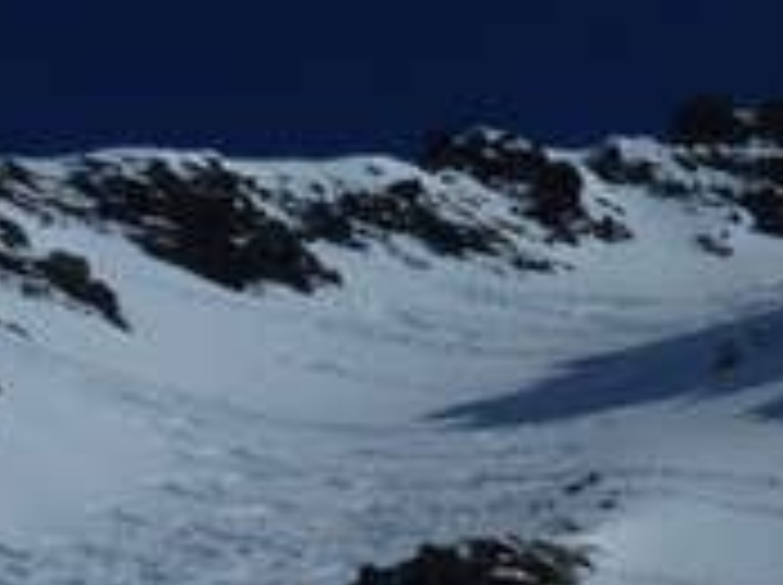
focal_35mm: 373
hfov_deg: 5.2
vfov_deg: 3.9
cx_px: 1742
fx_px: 8425
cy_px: 1084
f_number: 16
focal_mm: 14.5
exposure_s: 1/250
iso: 80
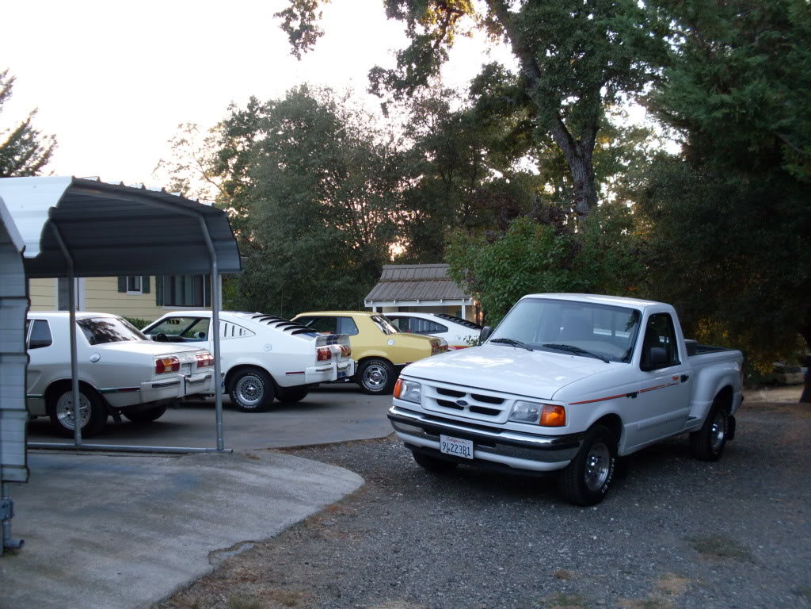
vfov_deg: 37.7
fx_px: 890
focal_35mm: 38
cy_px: 304
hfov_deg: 49.0
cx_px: 406
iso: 100
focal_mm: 6.3
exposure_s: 1/45
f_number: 2.8
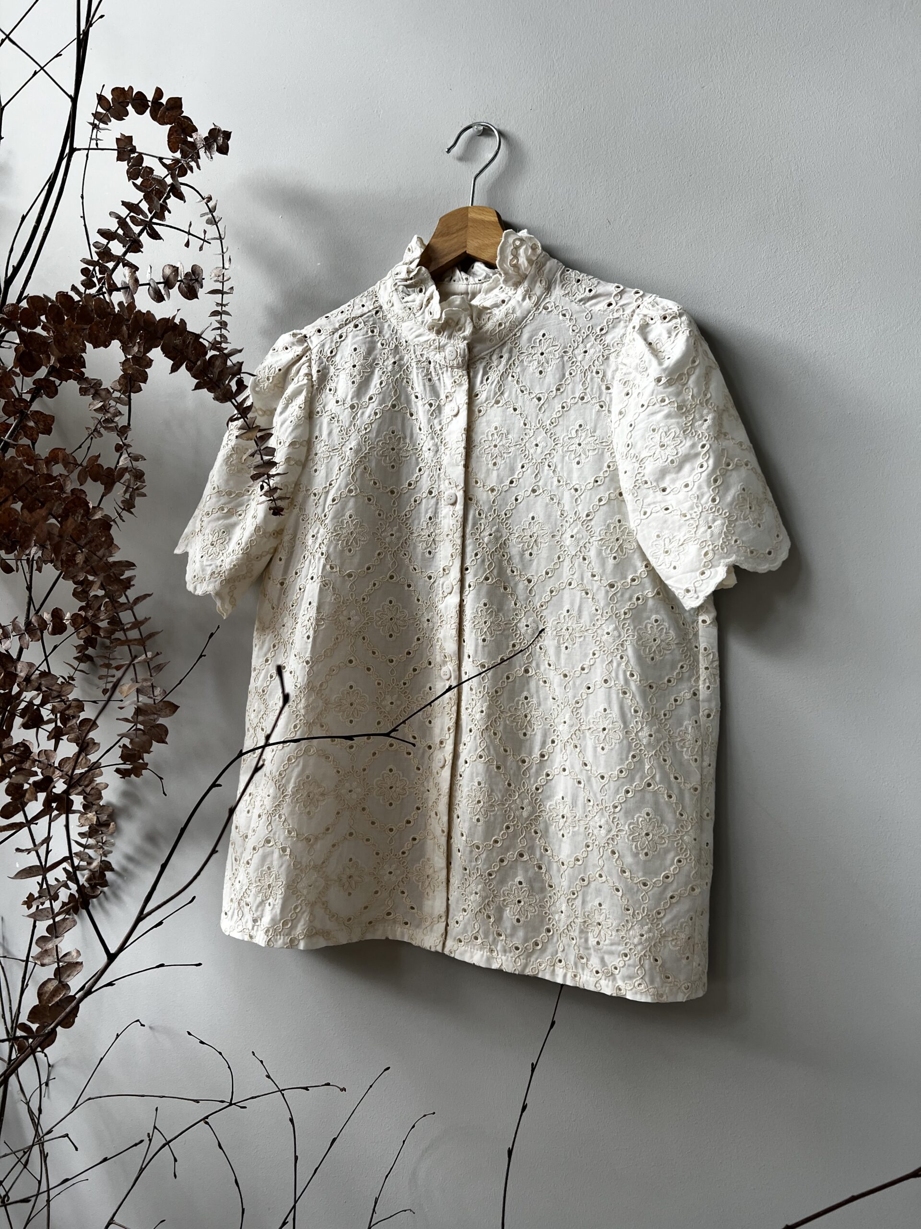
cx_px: 460
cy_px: 614
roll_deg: -1.5
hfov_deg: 53.1
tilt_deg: +1.0
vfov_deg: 67.3
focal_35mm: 26
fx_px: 922
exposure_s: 1/121
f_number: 1.5
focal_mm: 5.7
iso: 50
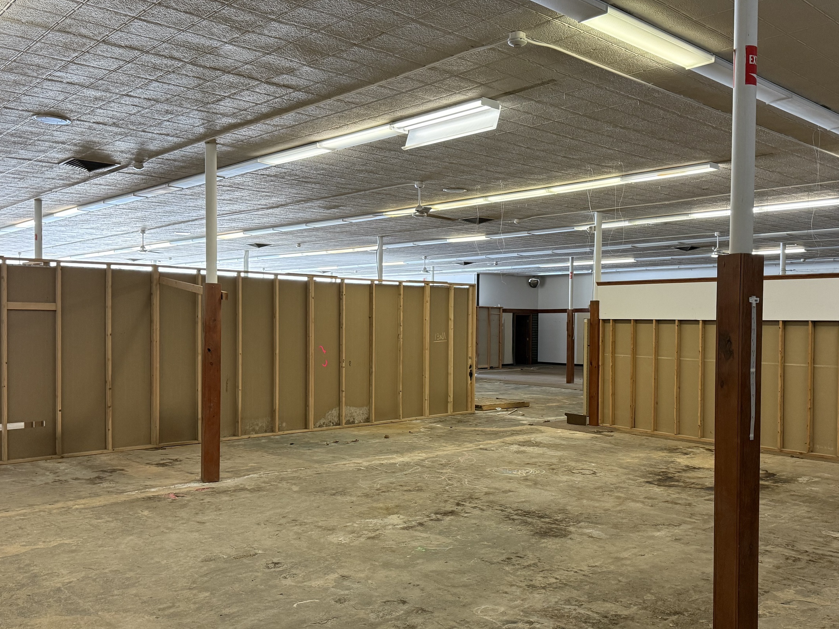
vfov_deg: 44.1
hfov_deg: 56.6
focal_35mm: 32
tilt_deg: -2.1
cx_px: 481
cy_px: 335
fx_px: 776
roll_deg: -1.0
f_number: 1.78
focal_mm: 6.76
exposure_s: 1/60
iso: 320
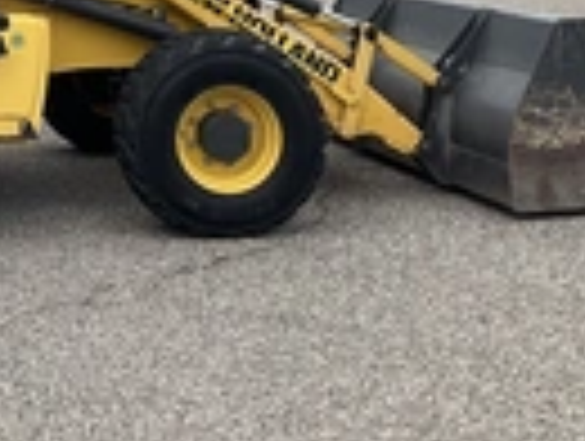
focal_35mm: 89
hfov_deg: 20.5
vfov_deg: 15.7
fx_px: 1507
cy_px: -166
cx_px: -122
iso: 25
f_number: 1.8
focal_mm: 3
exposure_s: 1/912
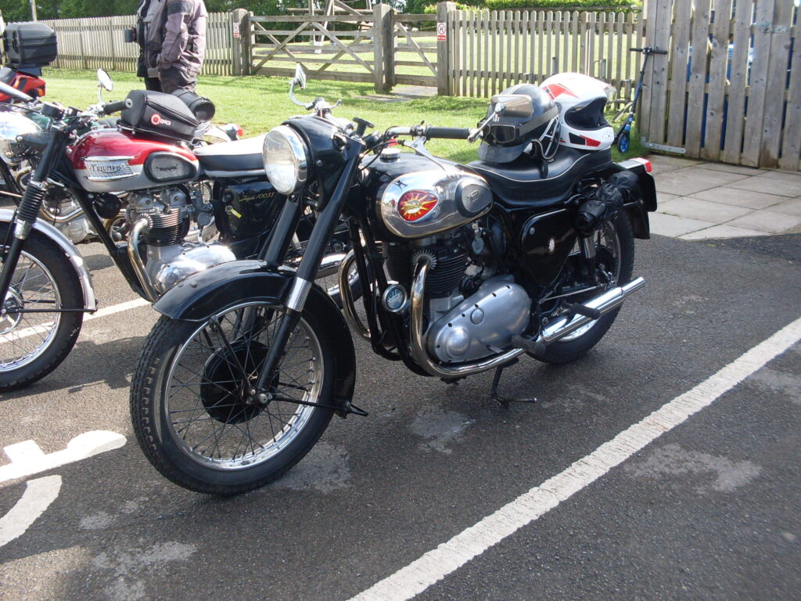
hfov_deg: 49.0
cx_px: 400
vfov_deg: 37.7
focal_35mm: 38
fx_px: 879
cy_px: 300
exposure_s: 1/500
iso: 80
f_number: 2.8
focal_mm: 6.3
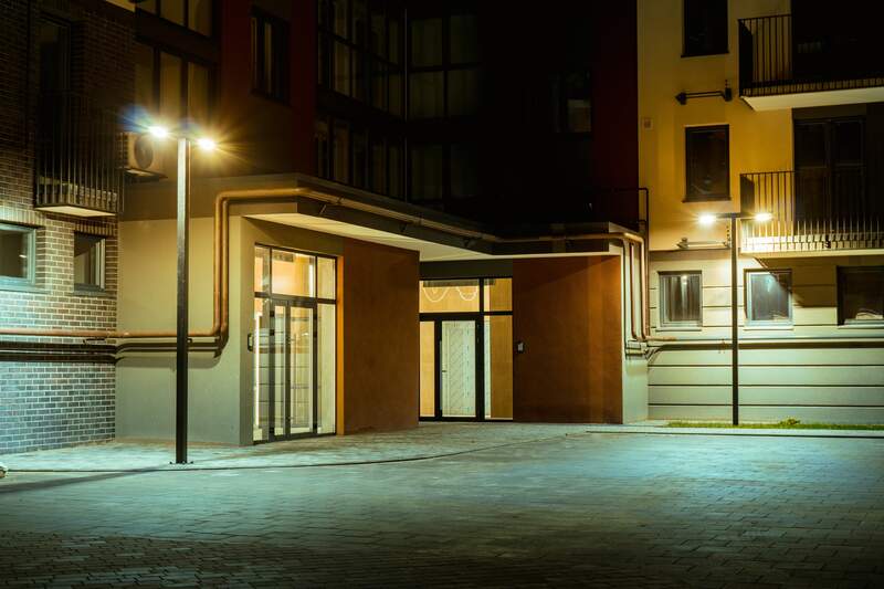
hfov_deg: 36.9
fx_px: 1326
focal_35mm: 54
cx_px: 442
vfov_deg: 25.0
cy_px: 294
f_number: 5.6
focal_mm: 36
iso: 100
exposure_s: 3.2
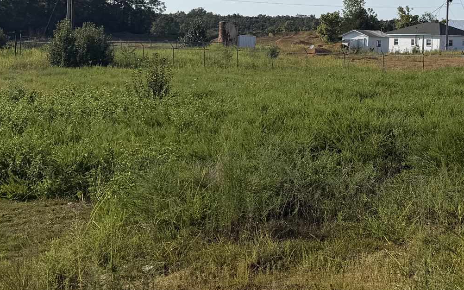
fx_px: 986
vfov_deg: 16.3
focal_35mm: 78
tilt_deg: +3.6
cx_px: 631
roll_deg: -1.5
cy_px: -15
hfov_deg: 23.0
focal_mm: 6.76
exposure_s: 1/6173
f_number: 1.78
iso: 80
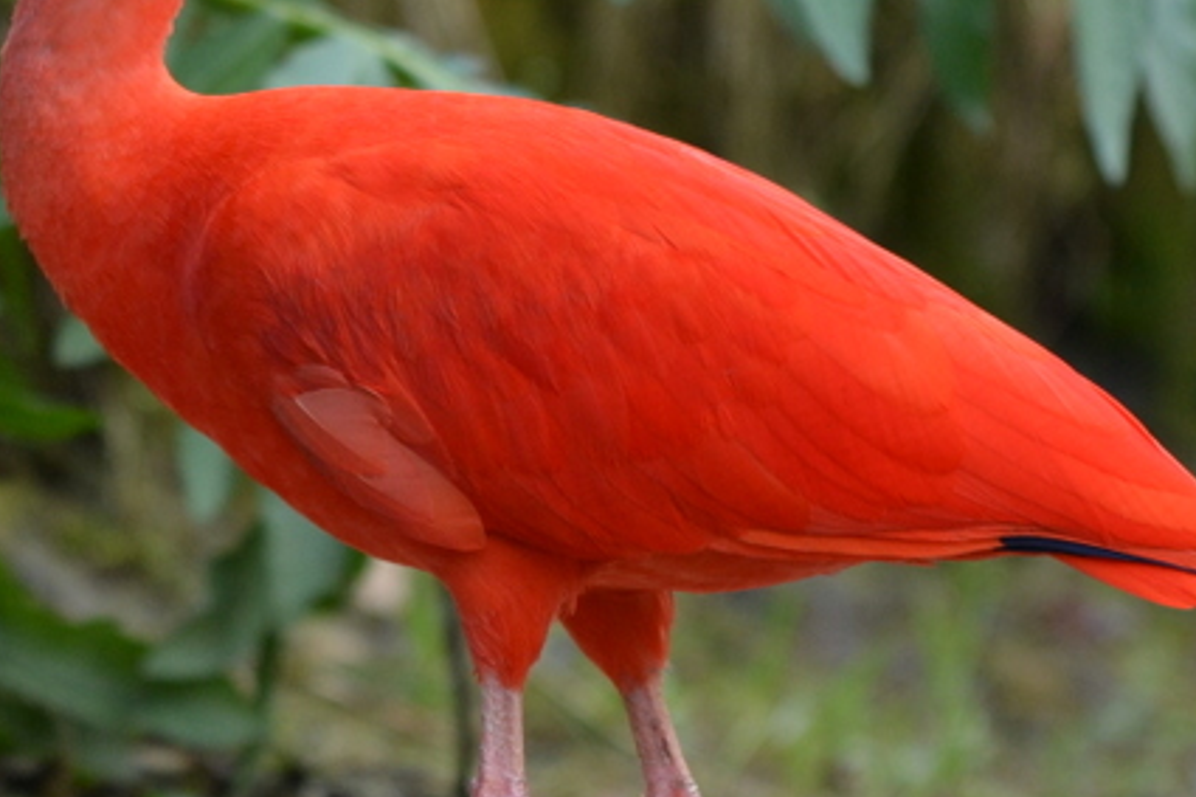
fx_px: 20423
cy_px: 308
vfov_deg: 2.2
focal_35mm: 615
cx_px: 366
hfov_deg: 3.4
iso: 400
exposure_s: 1/320
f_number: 5
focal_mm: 170
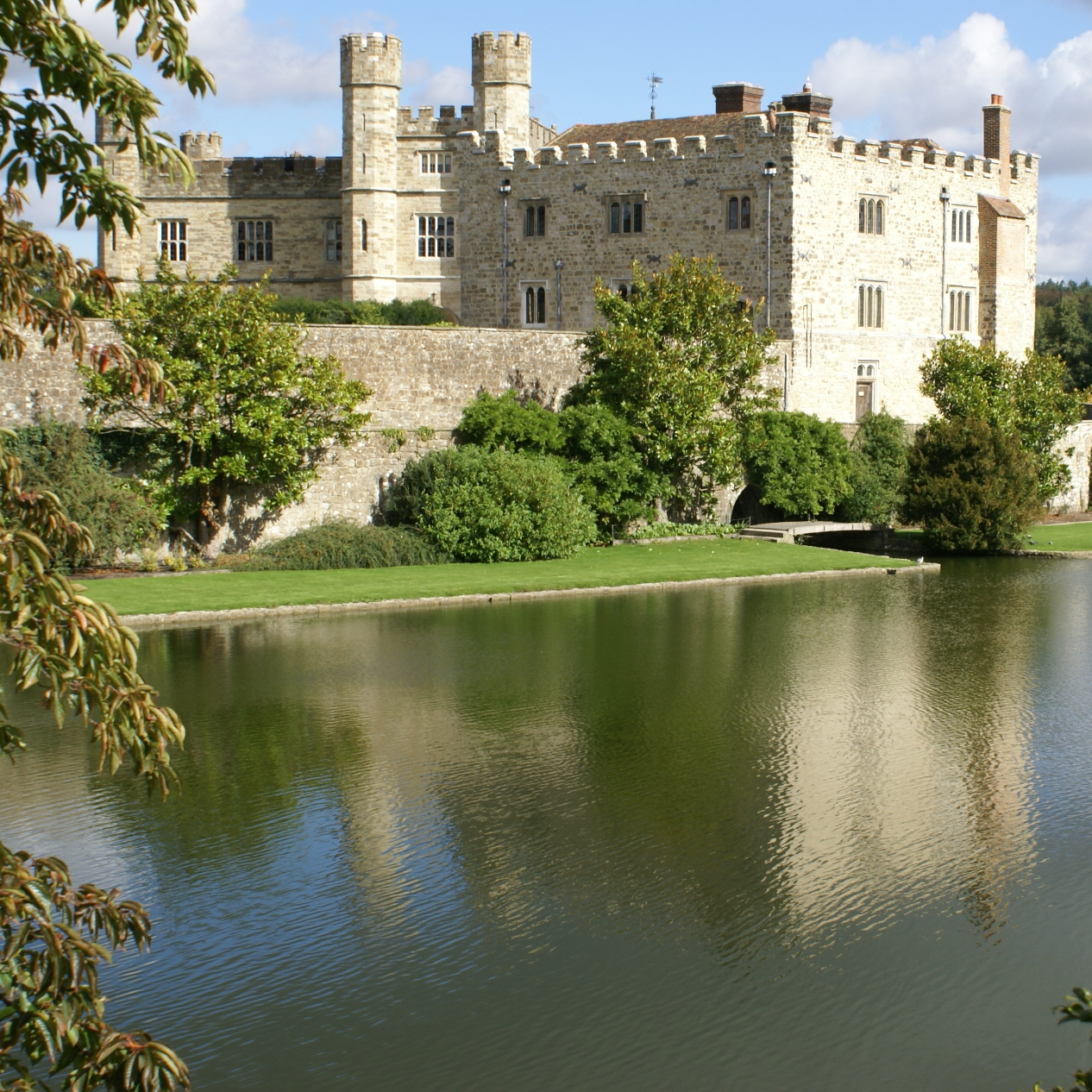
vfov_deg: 25.5
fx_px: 2414
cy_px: 546
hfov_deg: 25.3
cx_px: 738
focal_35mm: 68
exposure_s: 1/100
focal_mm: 35
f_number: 11
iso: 100
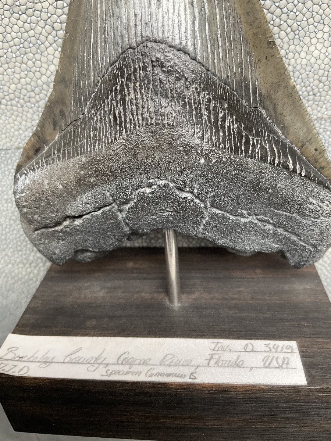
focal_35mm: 29
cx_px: 166
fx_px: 370
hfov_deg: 48.2
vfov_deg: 61.7
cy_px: 220
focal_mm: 3
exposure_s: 1/60
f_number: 1.8
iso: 64
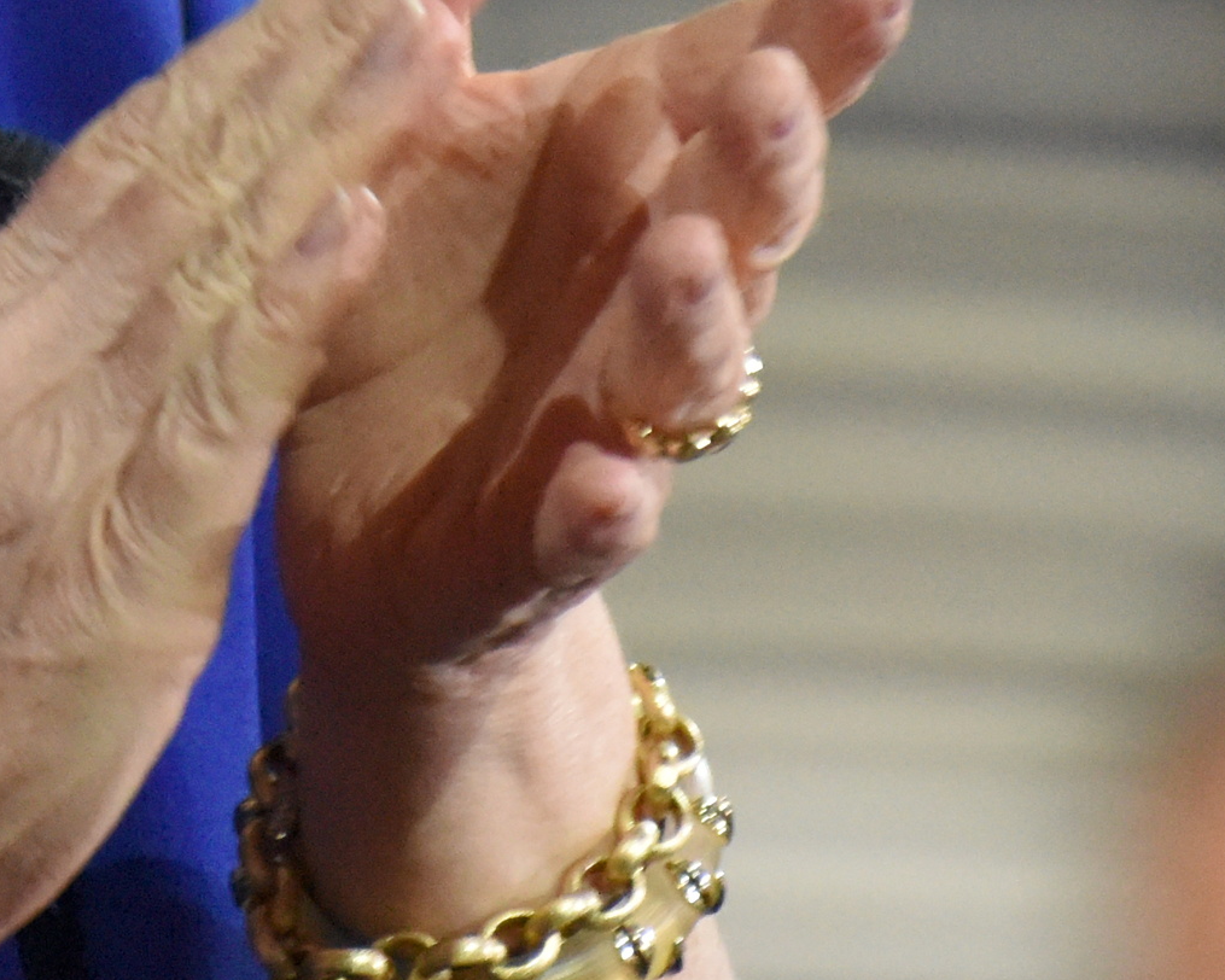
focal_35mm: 2313
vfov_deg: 0.7
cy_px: -661
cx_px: 12
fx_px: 83858
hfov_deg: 0.8
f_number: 5.6
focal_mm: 500
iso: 7200
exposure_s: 1/500
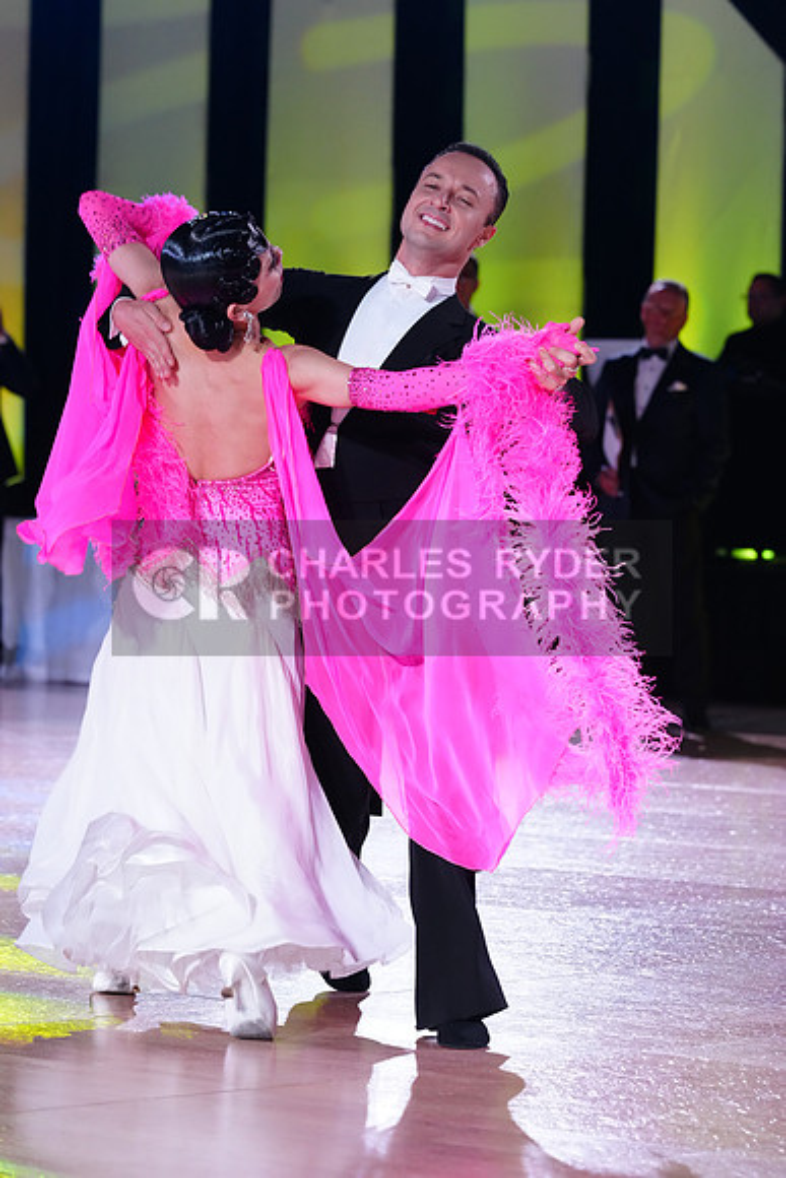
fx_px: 5171
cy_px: 589
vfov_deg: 13.0
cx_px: 393
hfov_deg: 8.7
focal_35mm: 158
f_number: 5.6
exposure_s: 1/200
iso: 3200
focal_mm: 158
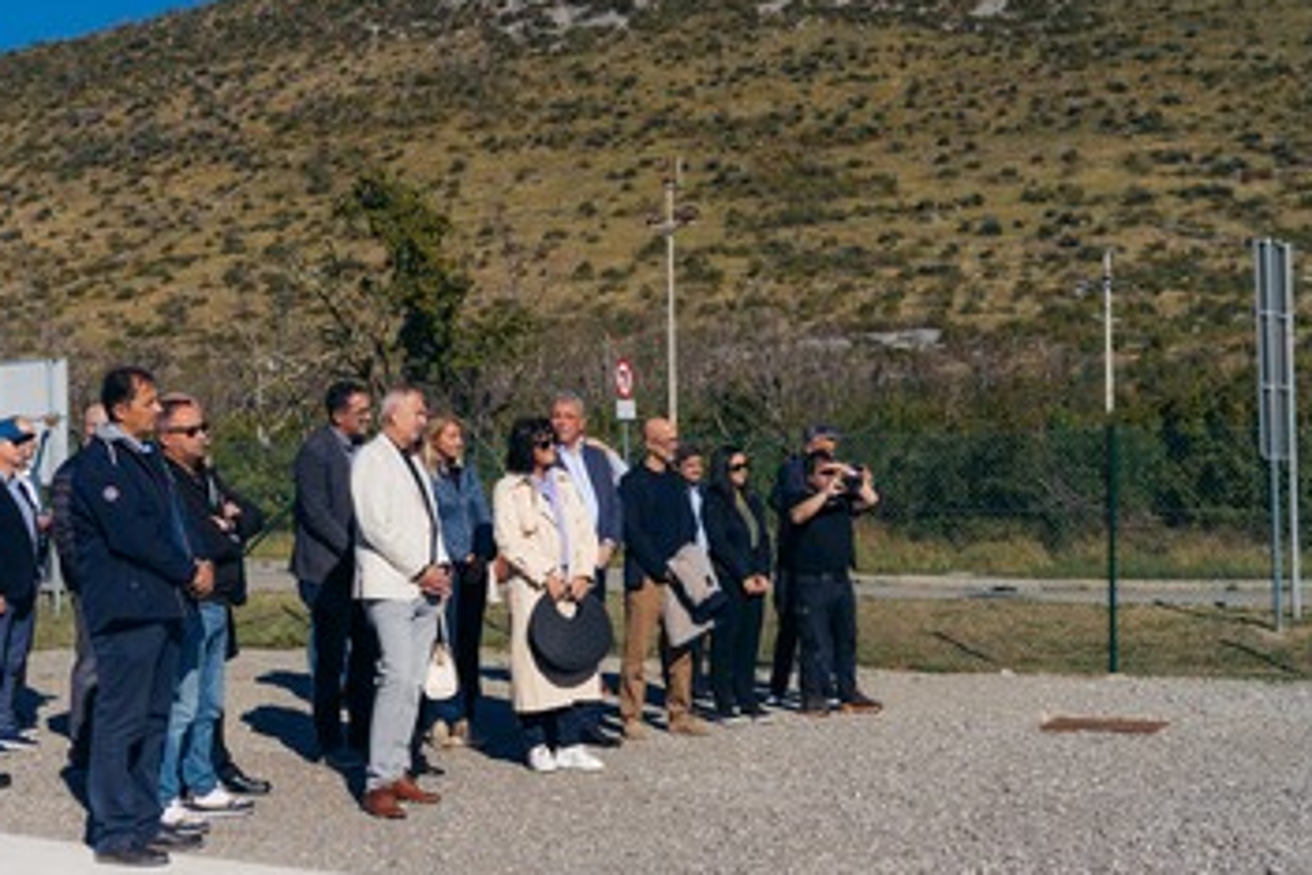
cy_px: 456
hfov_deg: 37.9
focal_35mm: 52
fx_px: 1895
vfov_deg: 26.0
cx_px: 486
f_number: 5.6
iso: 100
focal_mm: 39
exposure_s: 1/1250
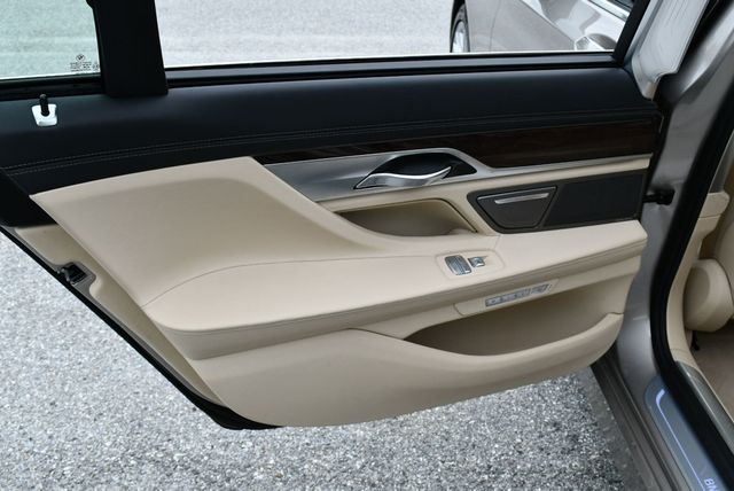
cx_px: 367
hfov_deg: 53.1
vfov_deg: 36.9
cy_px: 246
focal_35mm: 36
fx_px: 735
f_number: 5.6
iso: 320
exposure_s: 1/250
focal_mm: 18
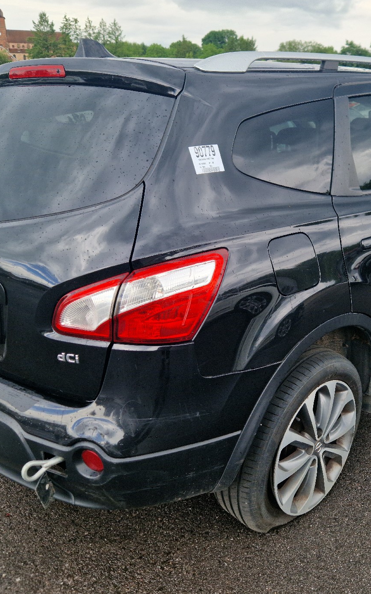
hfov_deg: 36.9
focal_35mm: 34
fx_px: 550
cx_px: 246
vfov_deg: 56.7
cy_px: 295
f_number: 1.8
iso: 50
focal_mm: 5.4
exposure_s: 1/435
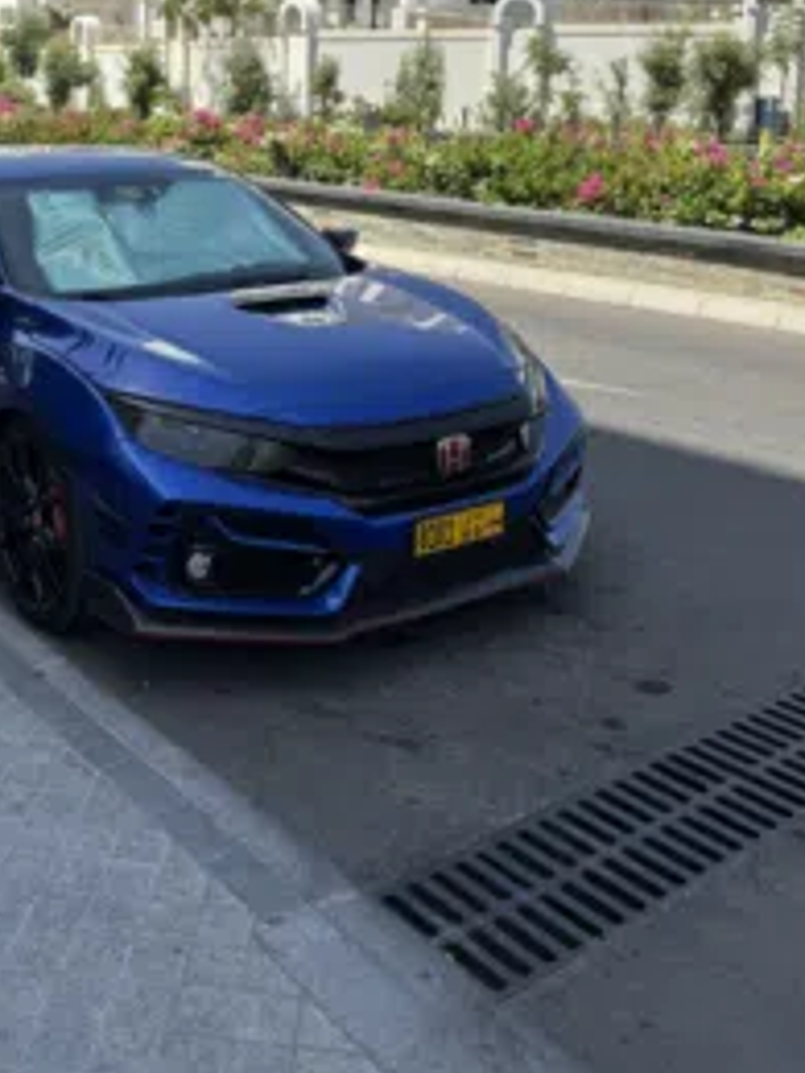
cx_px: 223
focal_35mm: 40
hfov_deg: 35.3
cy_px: 252
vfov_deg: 45.0
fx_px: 1240
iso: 50
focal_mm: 5.96
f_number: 1.6
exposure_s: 1/3205
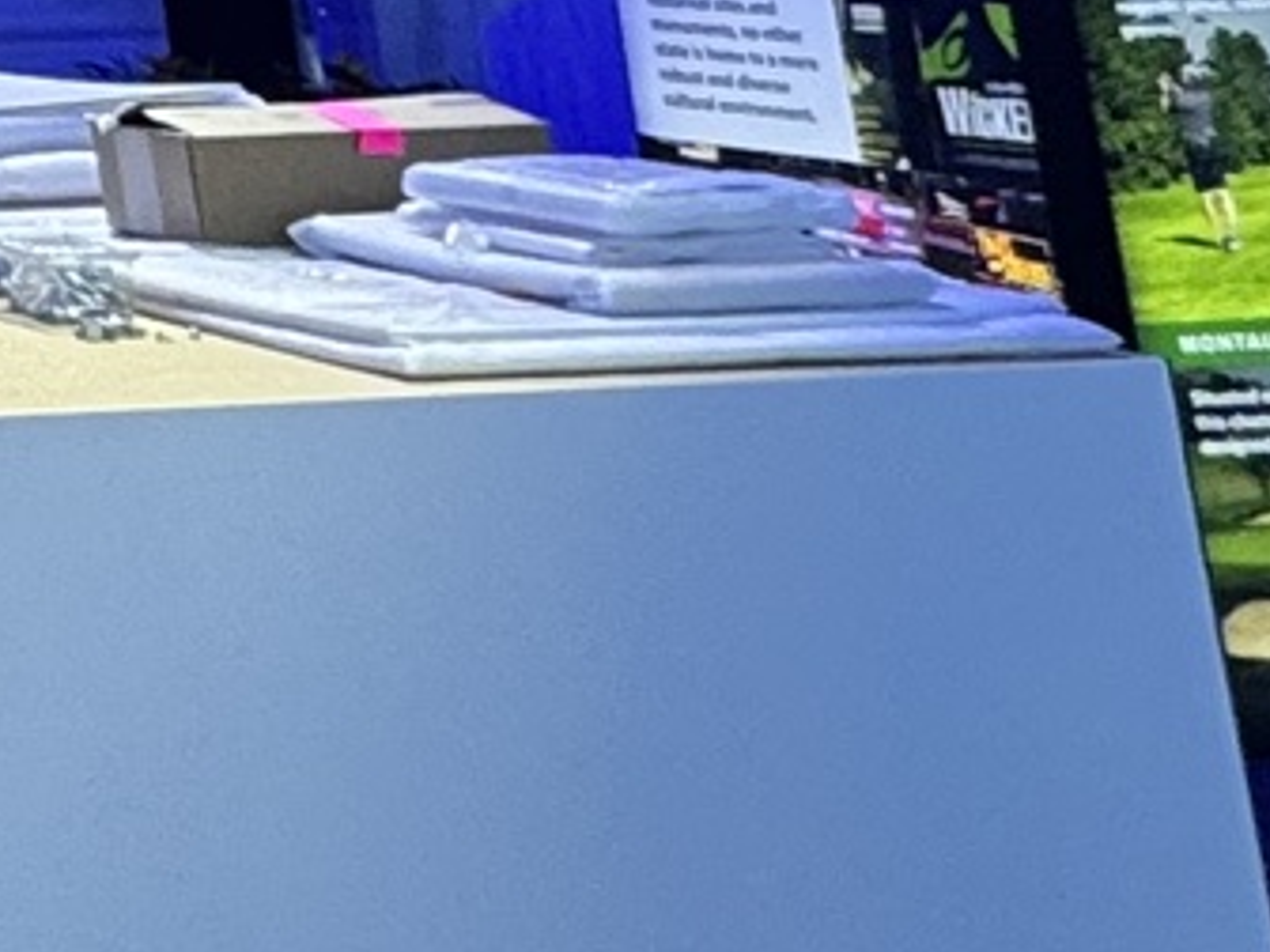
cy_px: -960
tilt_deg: +11.5
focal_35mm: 100
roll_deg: +1.2
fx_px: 3669
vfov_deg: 12.9
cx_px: -1837
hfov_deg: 13.7
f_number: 2.2
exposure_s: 1/100
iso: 80
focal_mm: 2.22
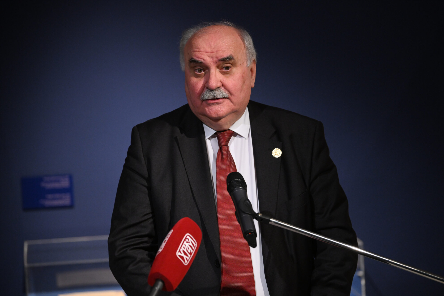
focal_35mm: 130
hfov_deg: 15.8
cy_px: 148
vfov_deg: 10.6
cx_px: 222
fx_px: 1603
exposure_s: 1/200
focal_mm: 130
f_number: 3.2
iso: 3200
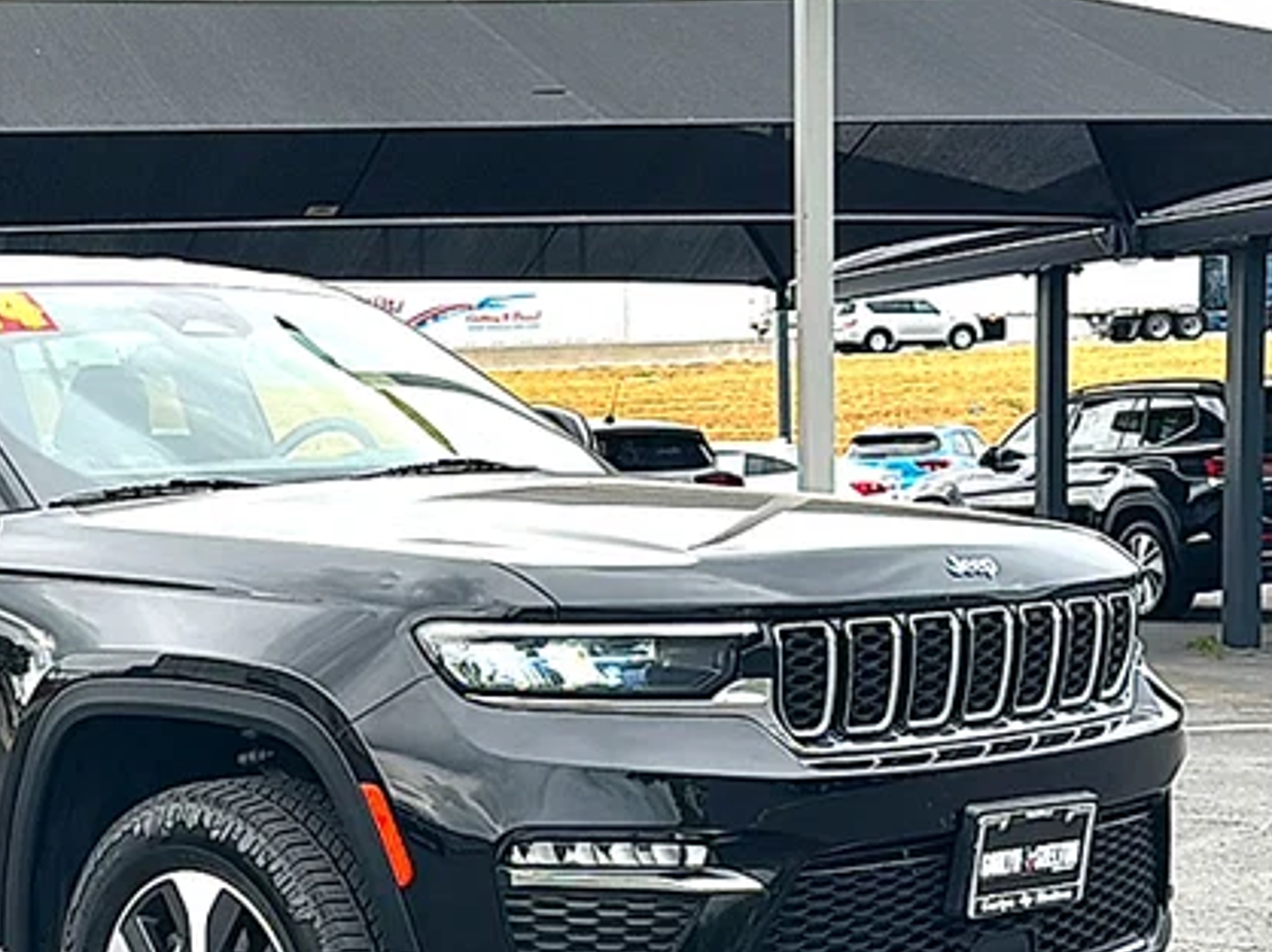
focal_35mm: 62
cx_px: 228
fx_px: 2277
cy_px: 707
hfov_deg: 30.4
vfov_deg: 23.4
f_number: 1.78
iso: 80
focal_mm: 6.86
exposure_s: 1/937
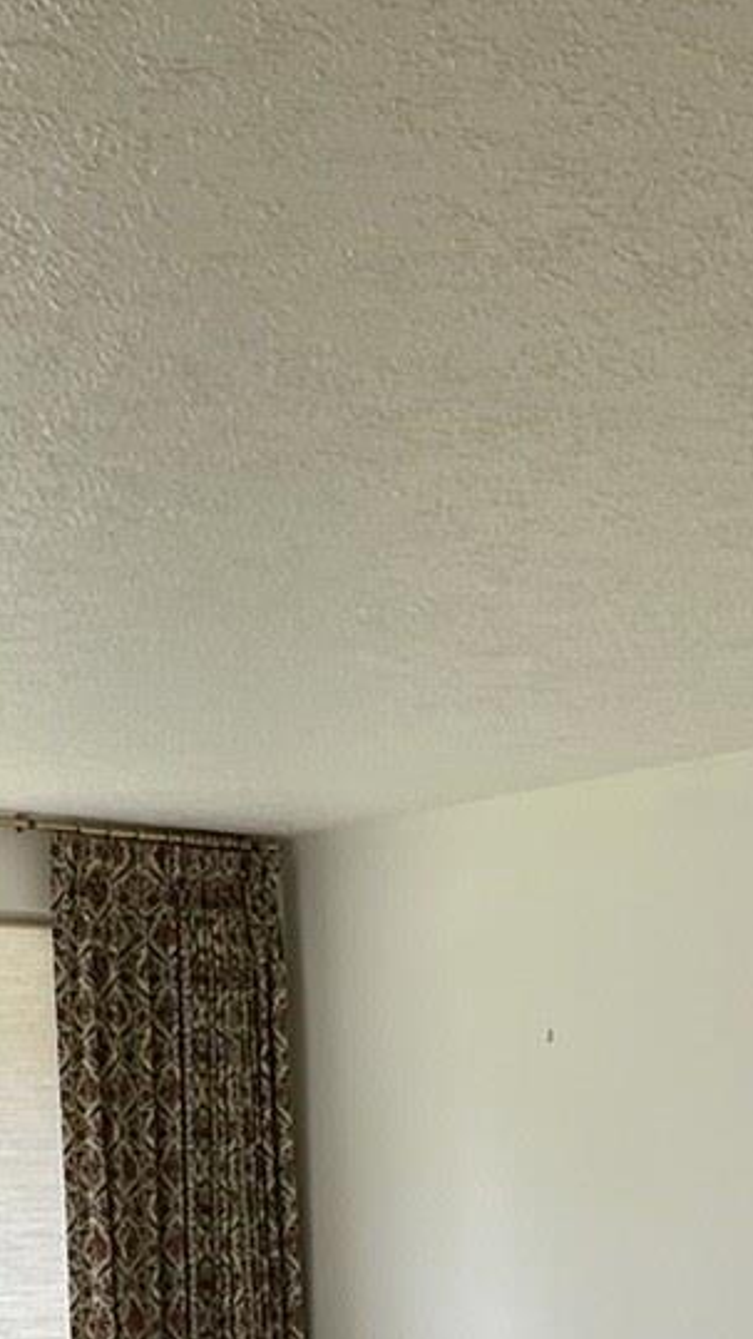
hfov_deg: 20.2
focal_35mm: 58
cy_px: 1386
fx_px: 2060
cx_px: 713
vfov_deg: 32.6
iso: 40
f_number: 2.2
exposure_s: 1/99
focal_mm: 2.22
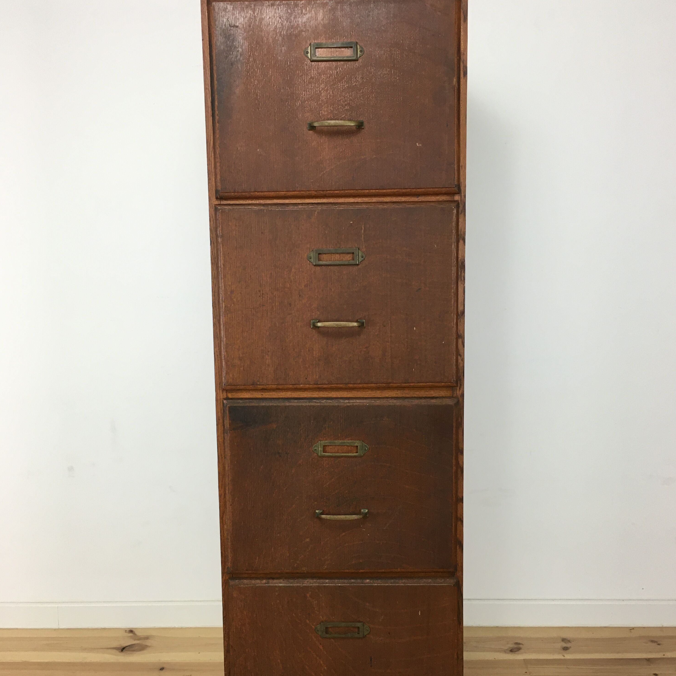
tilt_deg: -7.7
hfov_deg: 47.2
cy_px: 362
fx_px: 773
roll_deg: +1.5
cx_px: 337
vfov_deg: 47.2
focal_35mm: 35
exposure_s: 1/33
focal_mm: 4.15
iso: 50
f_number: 2.2
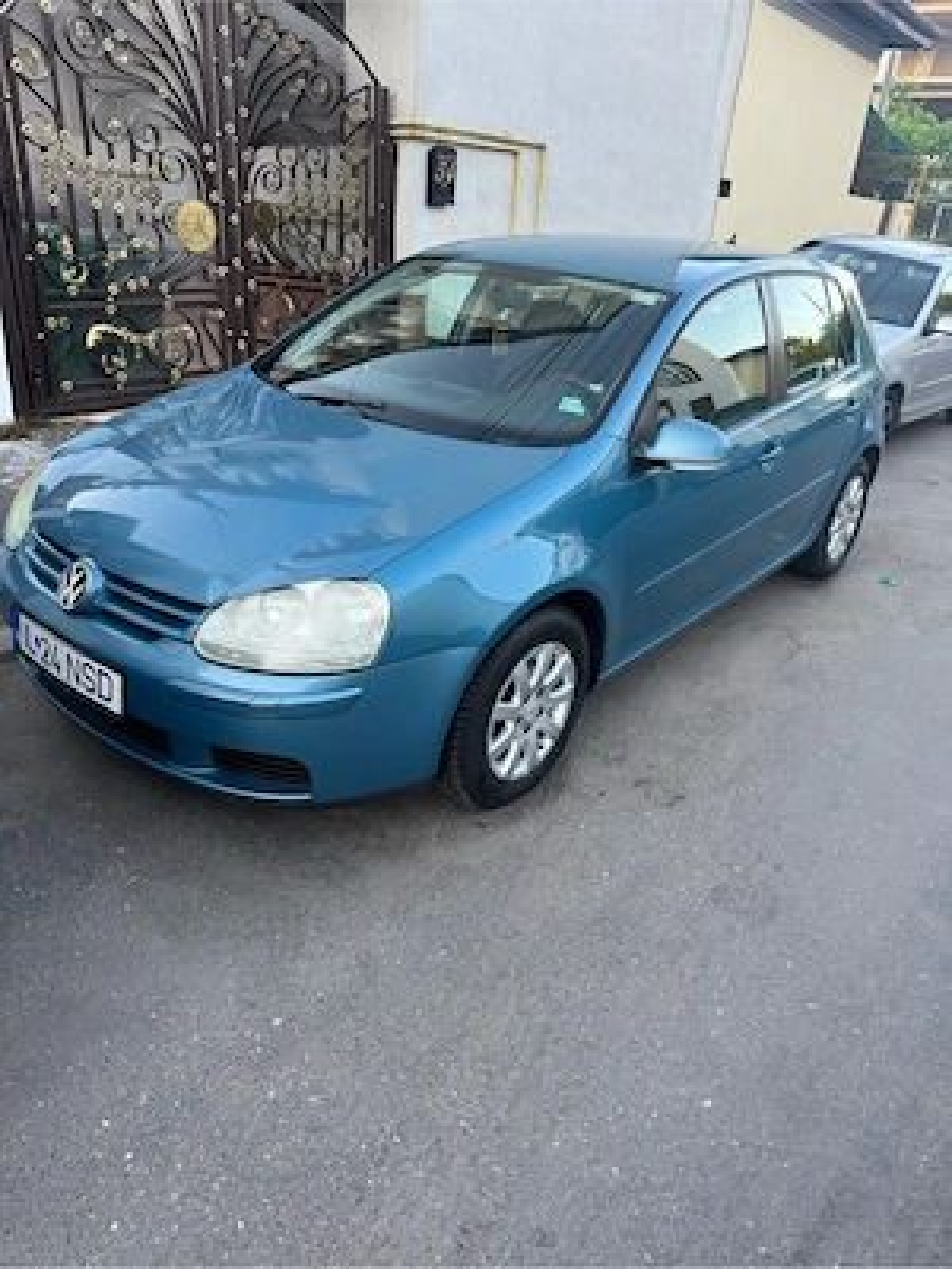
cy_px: 634
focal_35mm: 24
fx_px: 880
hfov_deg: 56.8
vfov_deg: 71.6
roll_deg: -4.8
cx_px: 476
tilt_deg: -25.3
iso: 80
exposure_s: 1/121
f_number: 1.78
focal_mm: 6.76
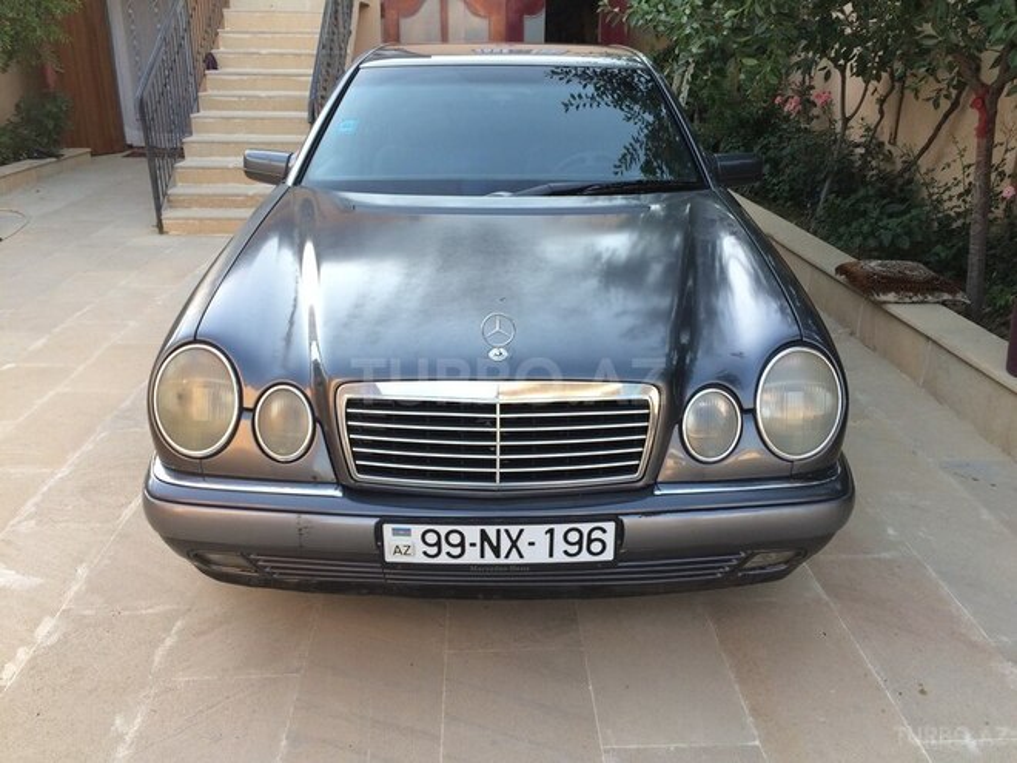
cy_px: 382
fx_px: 852
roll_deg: +0.0
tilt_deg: -20.8
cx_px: 508
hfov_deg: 61.7
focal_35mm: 29
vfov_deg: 48.2
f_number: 2.2
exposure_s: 1/133
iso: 32
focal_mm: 4.15
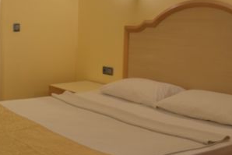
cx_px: 16
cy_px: 62
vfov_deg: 23.9
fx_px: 366
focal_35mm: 57
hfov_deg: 33.1
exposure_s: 1/15
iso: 200
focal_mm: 11
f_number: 4.2
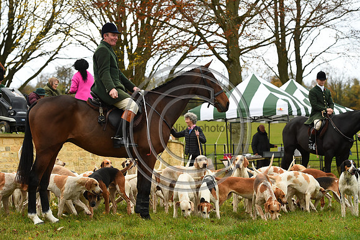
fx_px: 1119
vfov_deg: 12.2
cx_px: 180
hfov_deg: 18.3
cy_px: 120
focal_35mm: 112
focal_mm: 112
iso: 1800
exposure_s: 1/1250
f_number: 5.6
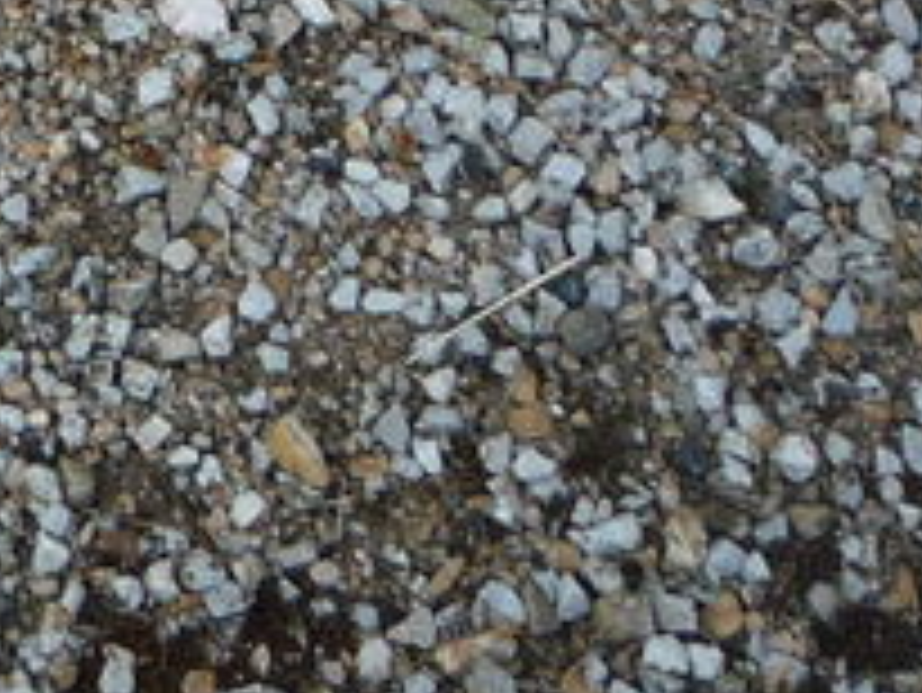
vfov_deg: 9.3
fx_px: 3891
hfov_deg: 12.7
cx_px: -558
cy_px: -878
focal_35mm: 146
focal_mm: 5.2
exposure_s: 1/200
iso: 100
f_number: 4
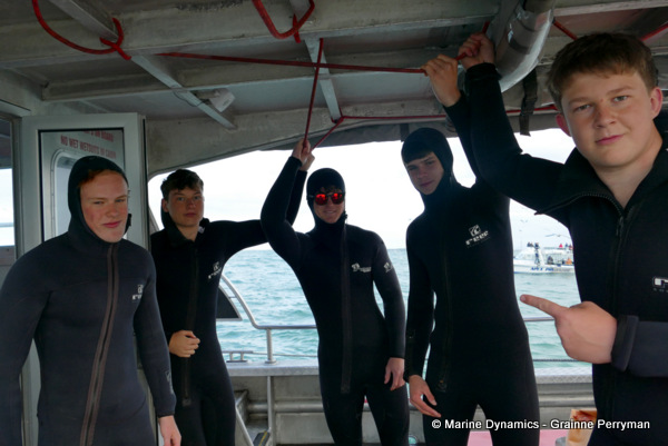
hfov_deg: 71.5
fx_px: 464
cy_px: 223
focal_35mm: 25
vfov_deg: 51.4
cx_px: 334
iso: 125
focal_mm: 9.12
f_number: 2.8
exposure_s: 1/200
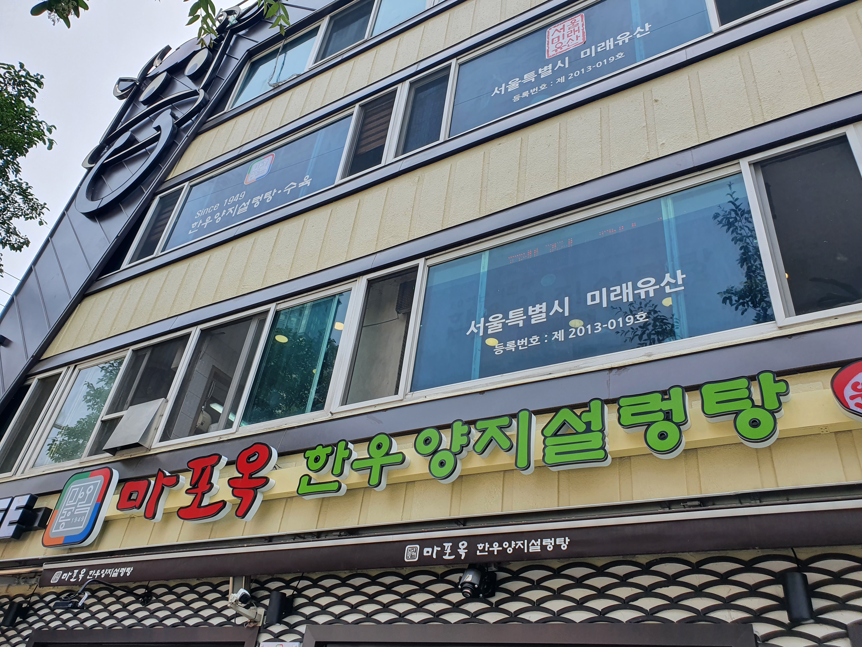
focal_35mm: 26
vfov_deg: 53.1
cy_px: 324
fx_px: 647
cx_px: 431
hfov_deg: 67.3
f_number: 2.4
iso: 50
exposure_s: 1/594
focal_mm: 4.32
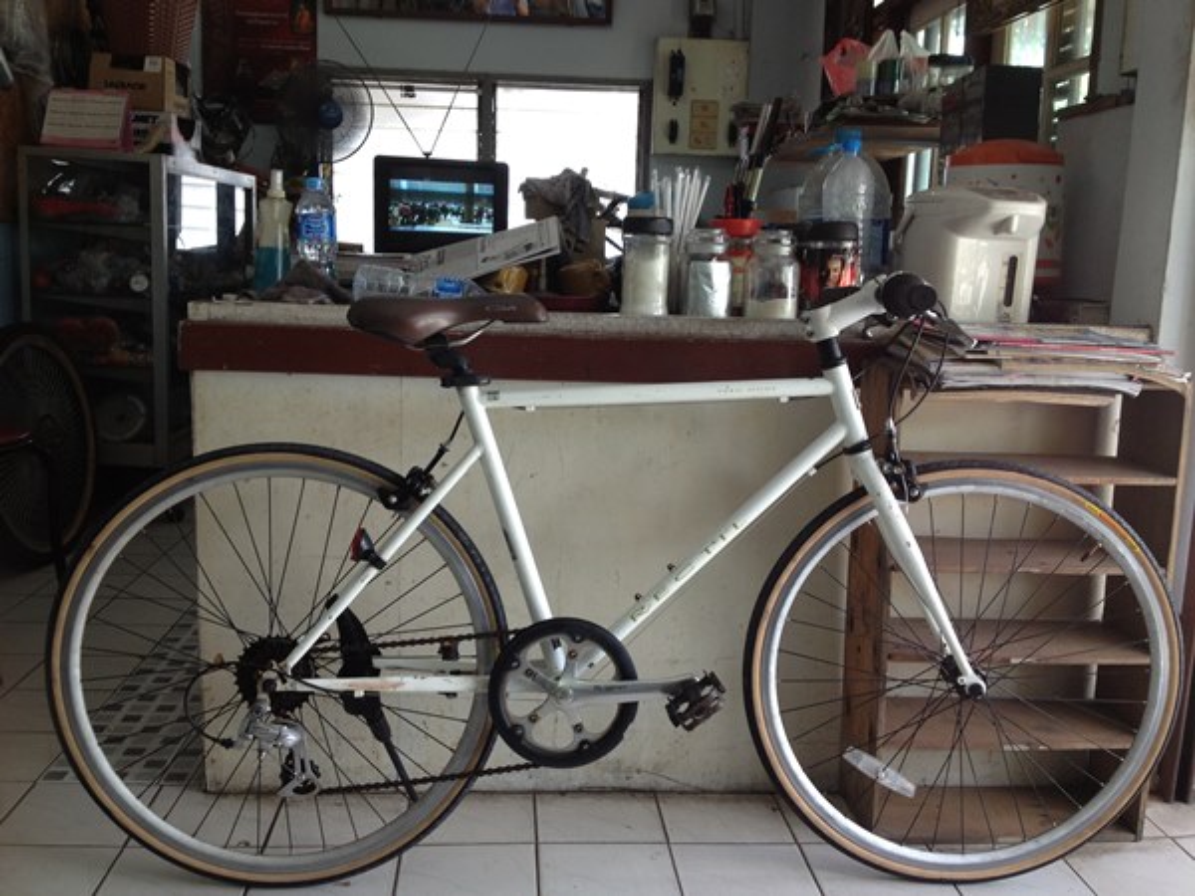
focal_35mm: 35
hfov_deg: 52.6
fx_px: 1208
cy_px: 448
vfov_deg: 40.7
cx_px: 598
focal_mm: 4.28
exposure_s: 1/60
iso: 50
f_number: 2.4
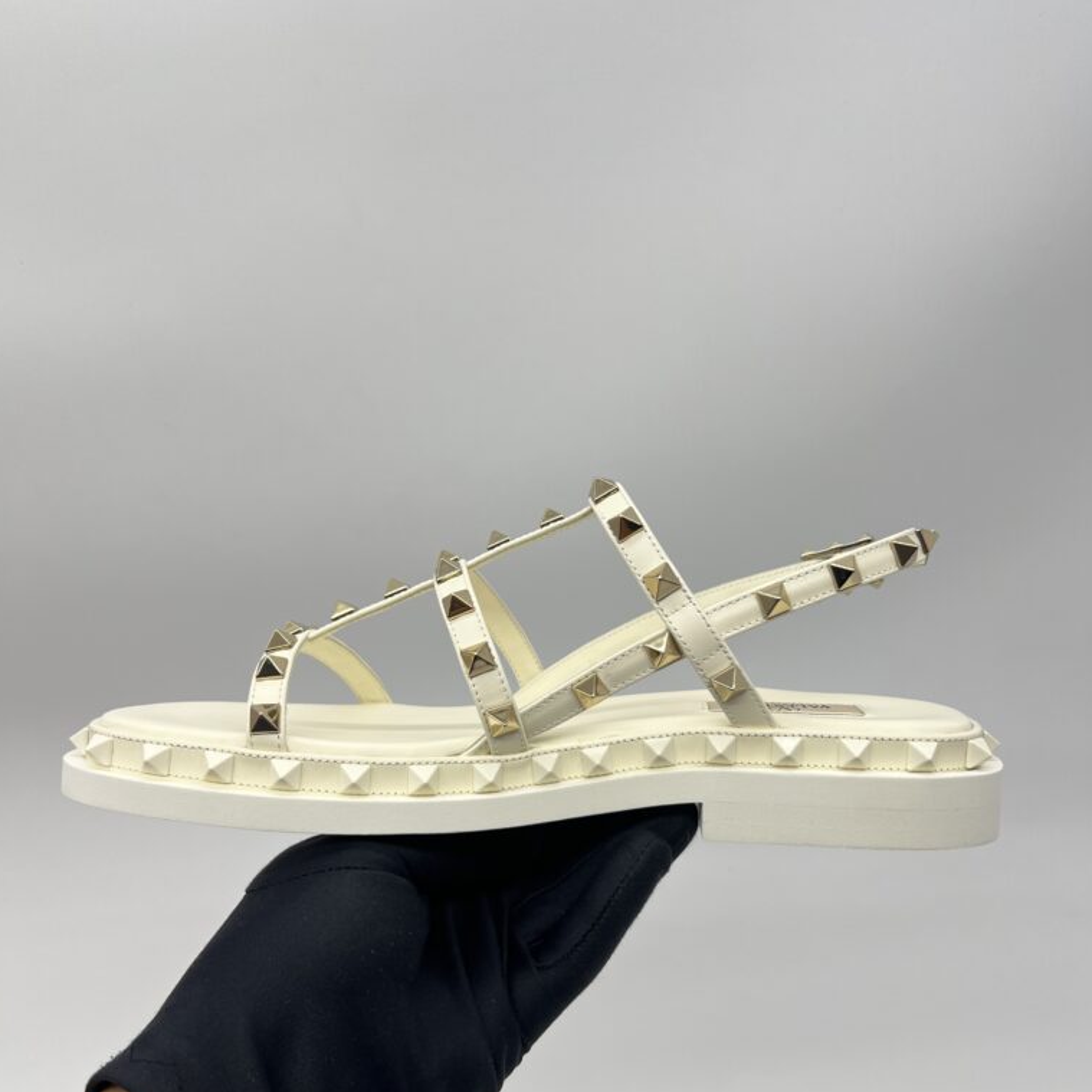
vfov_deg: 52.1
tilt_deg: -26.8
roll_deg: +1.9
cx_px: 544
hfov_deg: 52.5
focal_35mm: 31
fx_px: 1106
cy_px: 668
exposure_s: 1/167
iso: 40
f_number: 1.5
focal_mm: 5.7
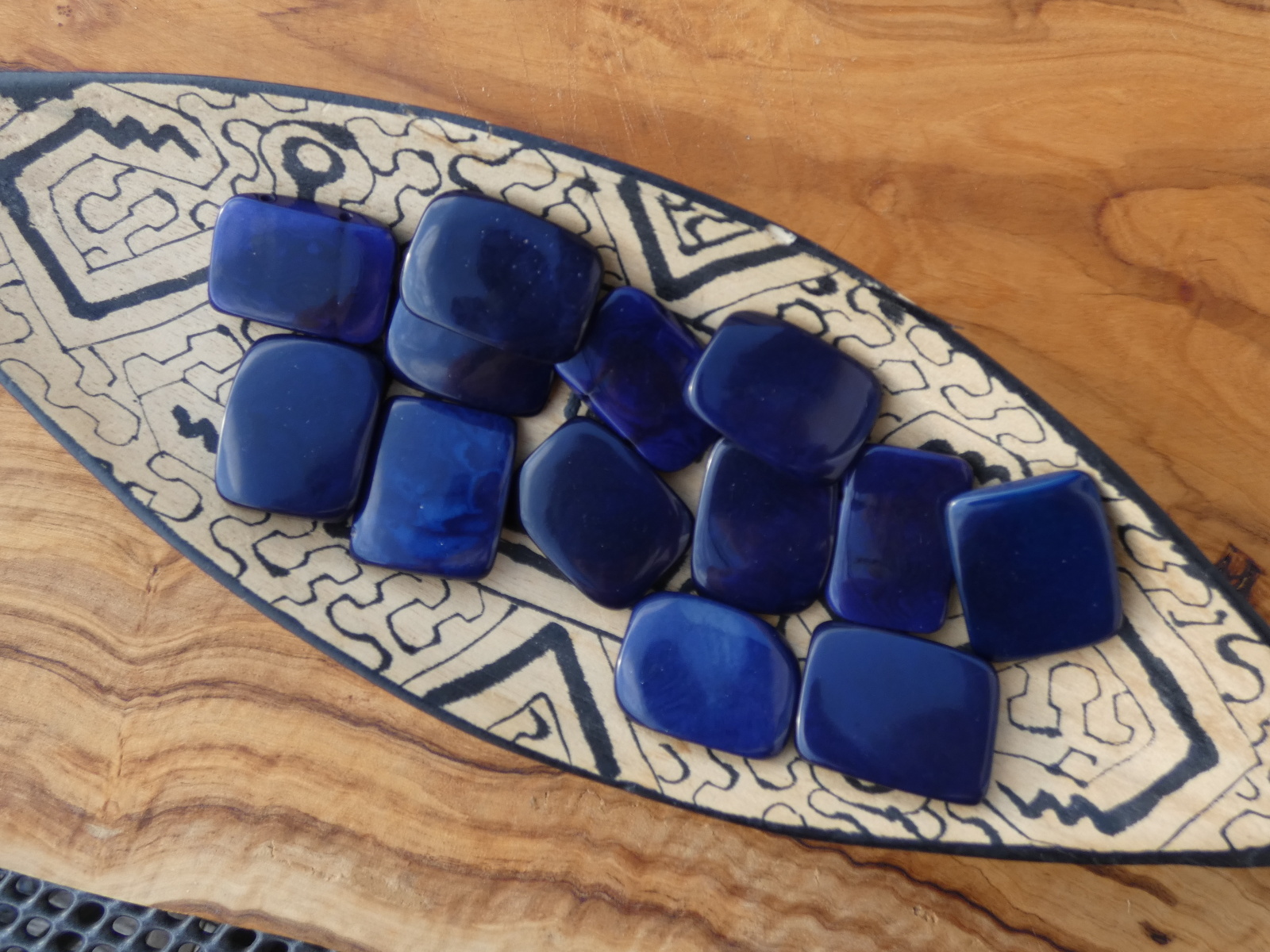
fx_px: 734
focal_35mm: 20
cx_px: 635
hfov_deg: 81.7
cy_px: 476
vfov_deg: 66.0
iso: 80
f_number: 2.8
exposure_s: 1/250
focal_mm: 3.6
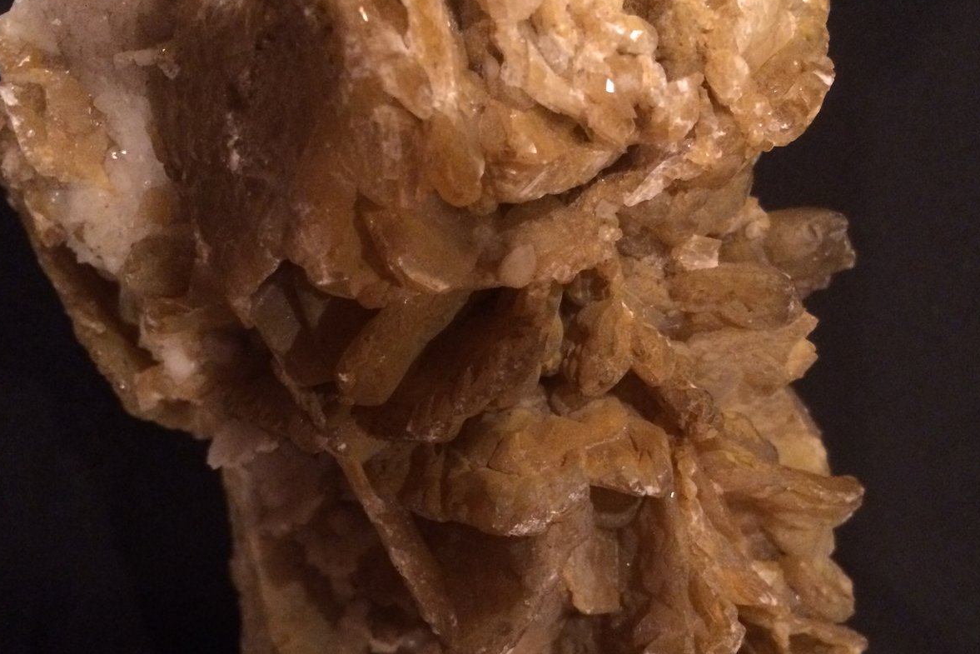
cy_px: 402
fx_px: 1116
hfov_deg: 47.4
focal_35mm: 41
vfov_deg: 32.5
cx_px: 490
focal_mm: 4.15
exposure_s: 1/15
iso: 400
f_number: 2.2
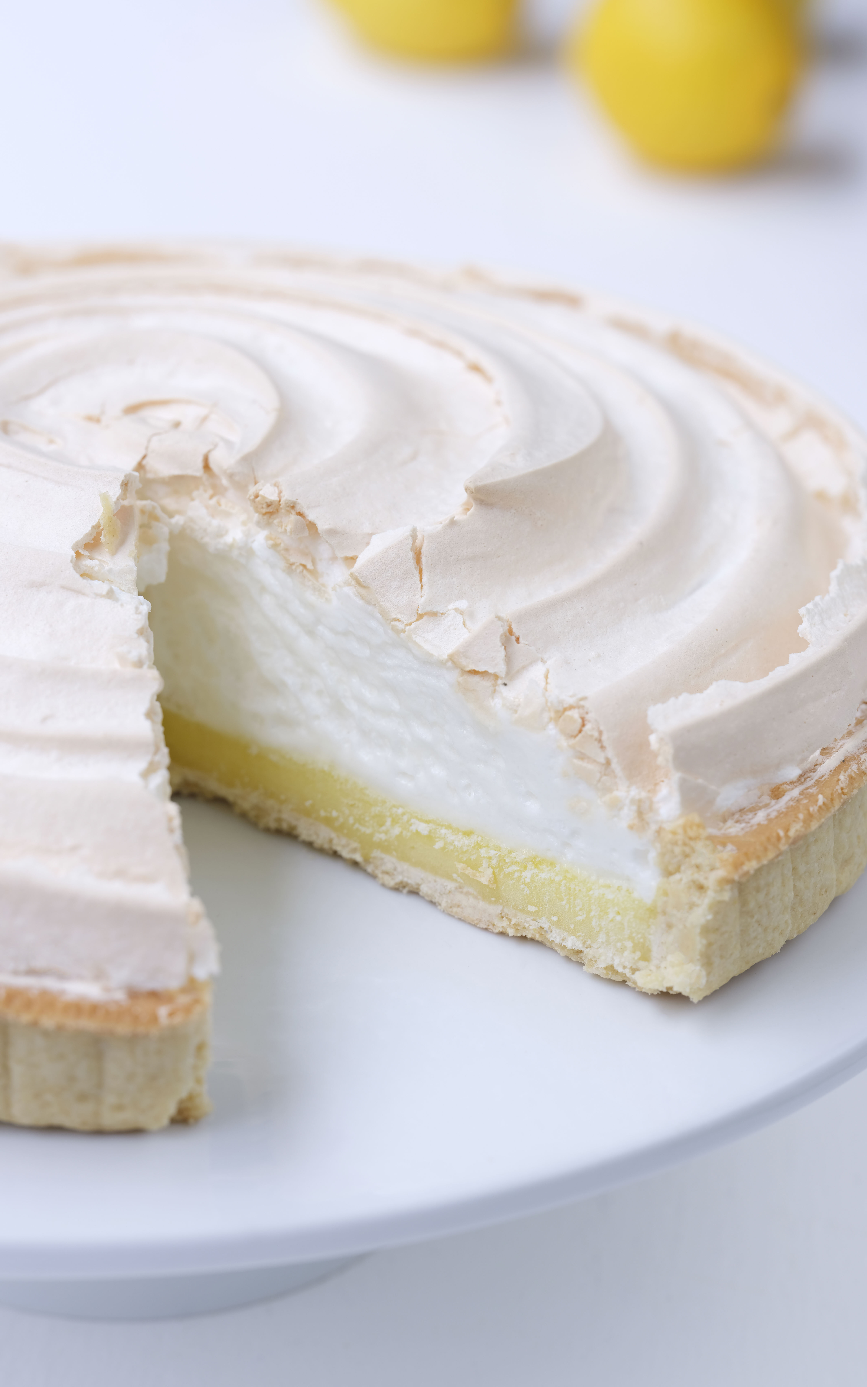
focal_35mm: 108
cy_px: 716
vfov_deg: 19.3
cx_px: 443
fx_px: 4083
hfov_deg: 12.1
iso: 100
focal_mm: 120
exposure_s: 1/15
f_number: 7.1
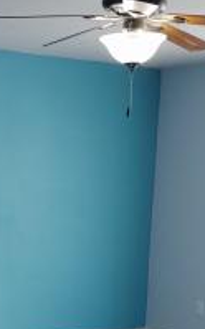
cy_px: 311
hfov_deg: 14.1
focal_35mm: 92
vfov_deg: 21.9
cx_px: 55
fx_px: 824
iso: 100
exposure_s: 1/103
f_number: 1.7
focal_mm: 4.75
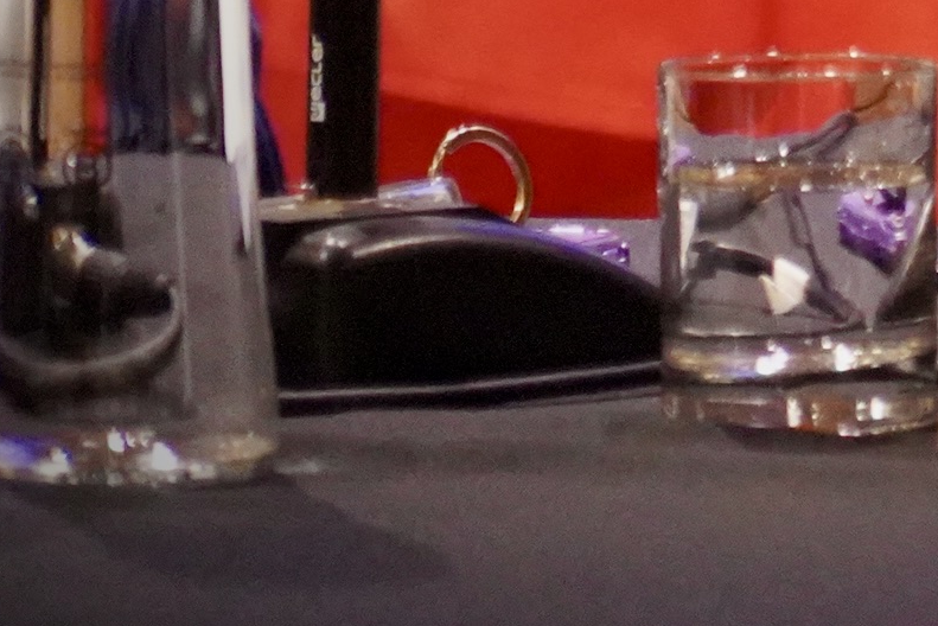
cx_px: 1951
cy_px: -896
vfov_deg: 1.2
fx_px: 29817
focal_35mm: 1144
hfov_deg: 1.8
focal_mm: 230
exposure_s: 1/160
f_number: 6.3
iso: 12800
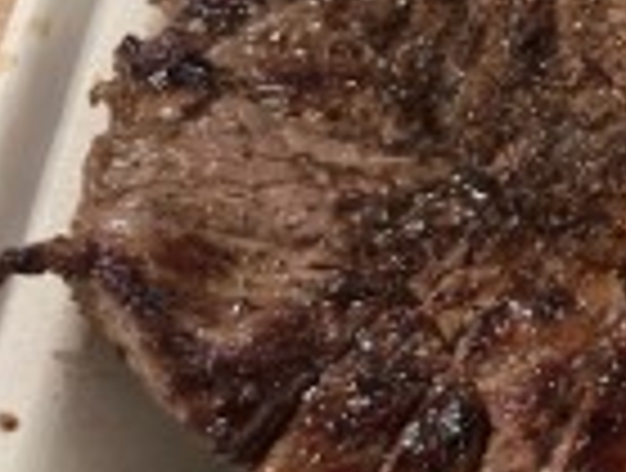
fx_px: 1523
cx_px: 959
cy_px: -31
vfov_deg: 17.1
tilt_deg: -58.5
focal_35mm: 84
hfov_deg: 19.9
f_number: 1.6
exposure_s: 1/60
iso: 250
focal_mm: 5.1
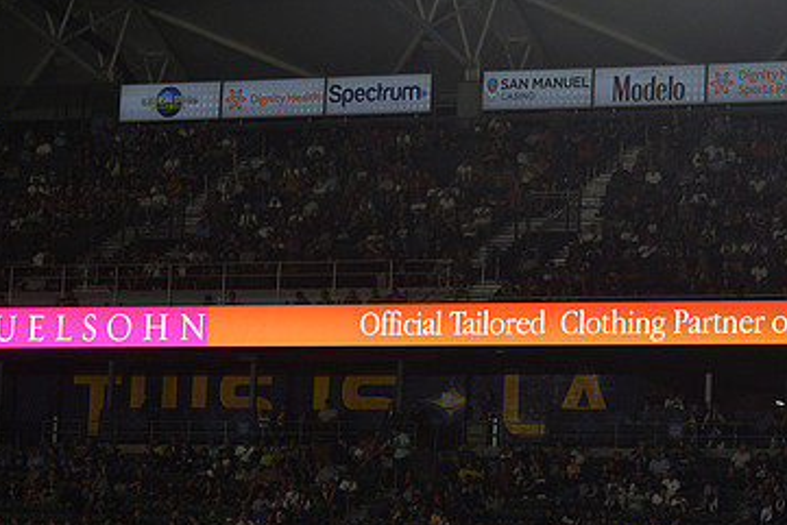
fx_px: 4396
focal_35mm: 201
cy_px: 310
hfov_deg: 10.2
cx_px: 410
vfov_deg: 6.8
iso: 1600
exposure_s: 1/3200
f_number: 2.8
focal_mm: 125
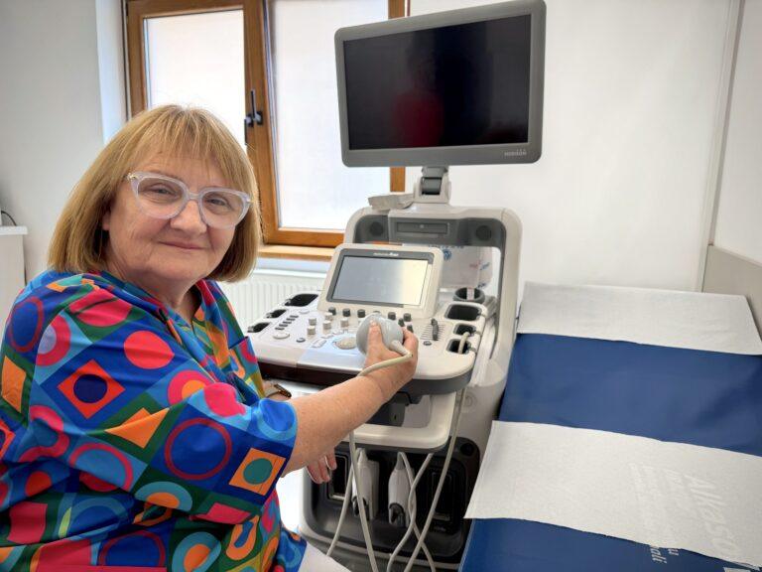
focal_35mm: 24
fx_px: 528
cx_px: 381
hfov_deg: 71.6
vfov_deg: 56.8
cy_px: 286
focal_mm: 6.76
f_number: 1.78
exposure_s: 1/100
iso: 64
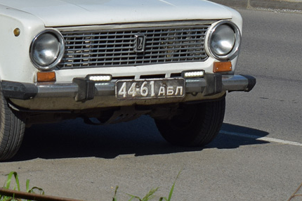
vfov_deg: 5.9
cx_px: 8
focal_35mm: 230
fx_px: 1931
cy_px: -44
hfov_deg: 8.9
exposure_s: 1/1600
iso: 200
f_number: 7.1
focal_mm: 55
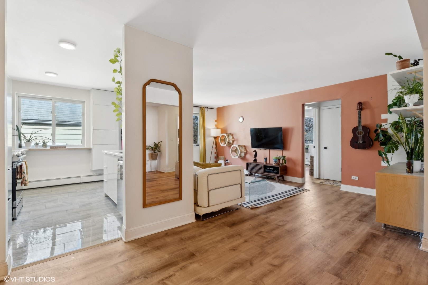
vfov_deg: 73.7
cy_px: 142
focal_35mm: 16
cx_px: 214
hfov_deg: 96.7
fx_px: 190
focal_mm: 16
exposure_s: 1/25
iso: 320
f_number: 8
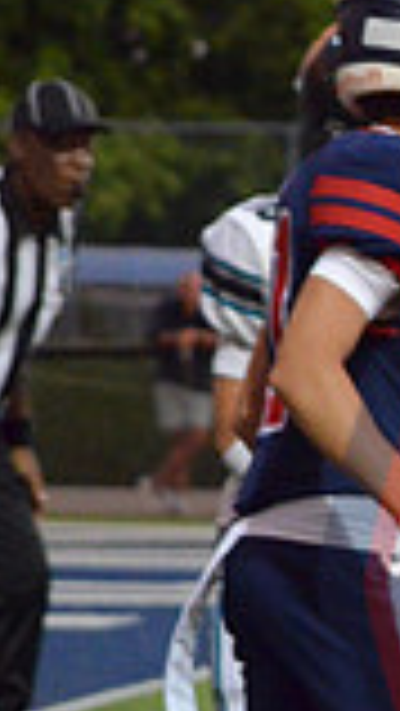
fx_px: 7610
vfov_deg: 5.3
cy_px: 580
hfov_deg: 2.9
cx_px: 1299
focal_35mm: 404
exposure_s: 1/500
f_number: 4.5
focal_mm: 70
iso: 2500
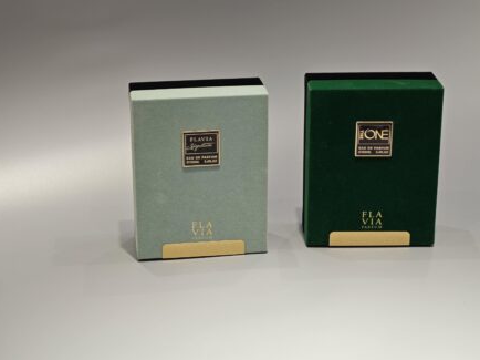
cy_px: 164
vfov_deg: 17.8
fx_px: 1150
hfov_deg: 23.6
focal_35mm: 83
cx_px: 260
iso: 200
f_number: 2
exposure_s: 1/100
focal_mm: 10.1
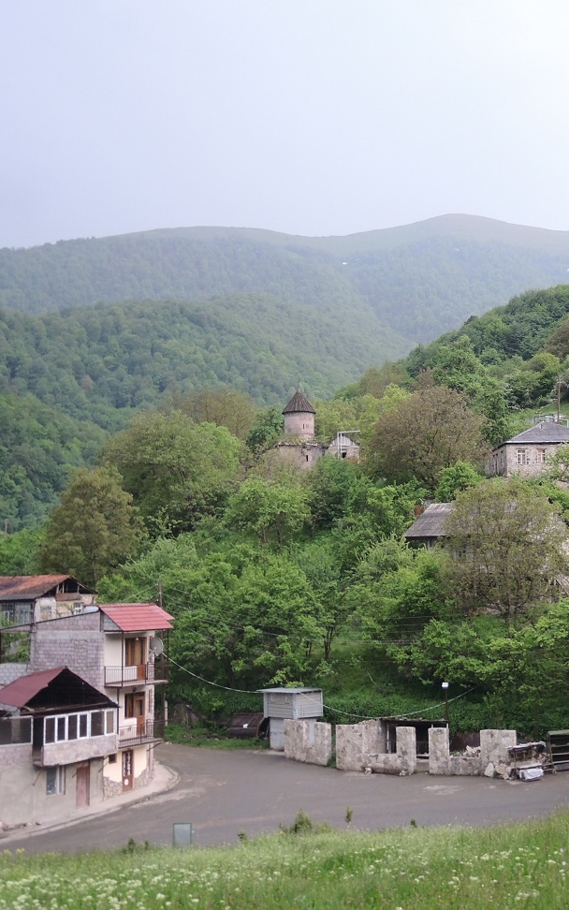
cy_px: 454
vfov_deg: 42.6
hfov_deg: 27.0
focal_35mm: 47
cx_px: 448
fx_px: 1165
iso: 320
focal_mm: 7
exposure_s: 1/30
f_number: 2
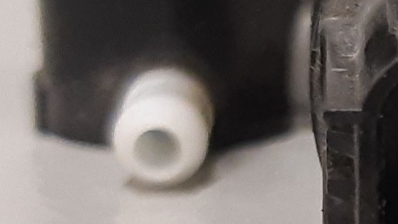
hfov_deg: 20.6
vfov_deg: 13.4
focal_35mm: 89
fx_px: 939
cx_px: 590
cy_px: 219
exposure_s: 1/50
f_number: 1.7
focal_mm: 3.93
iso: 200
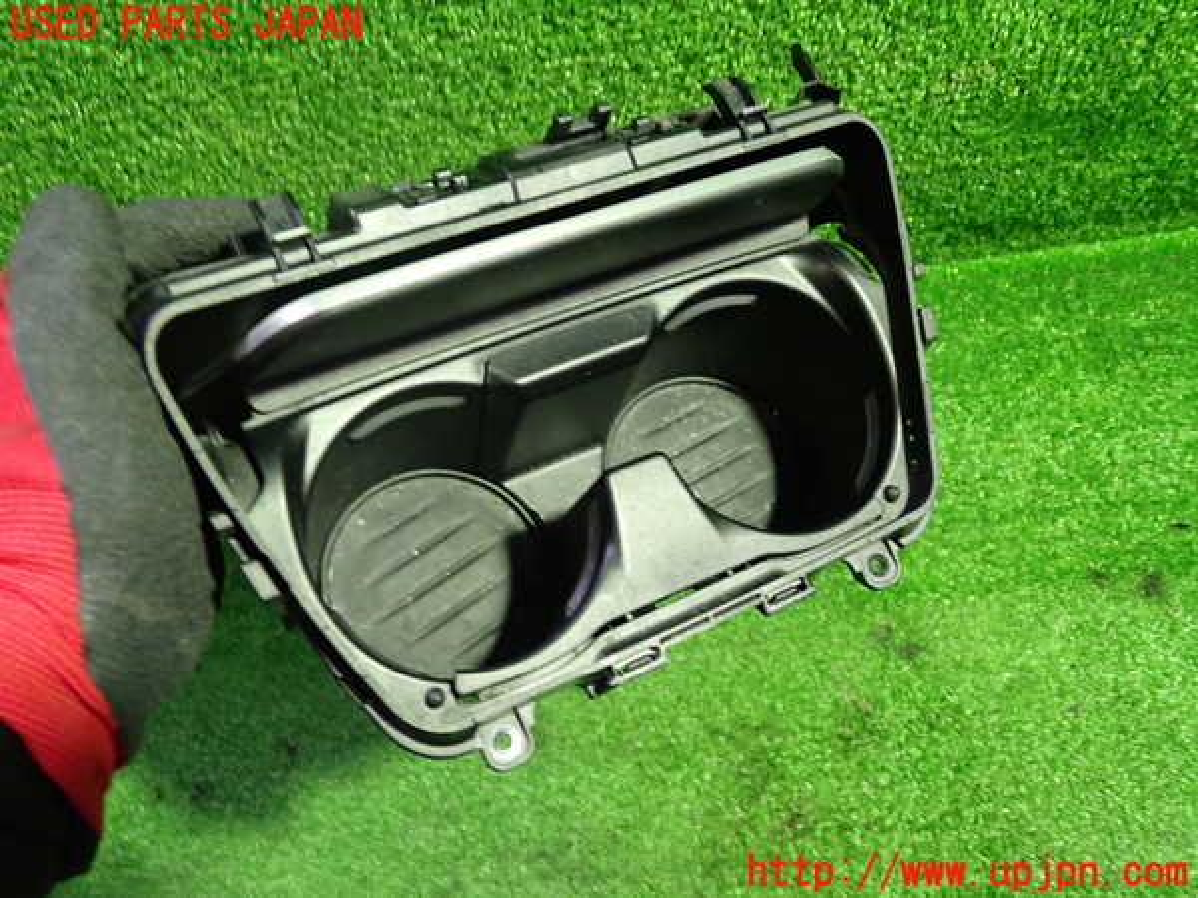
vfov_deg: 46.8
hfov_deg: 60.0
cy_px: 449
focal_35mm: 30
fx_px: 1038
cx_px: 599
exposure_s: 1/30
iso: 400
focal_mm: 5.4
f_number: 2.3
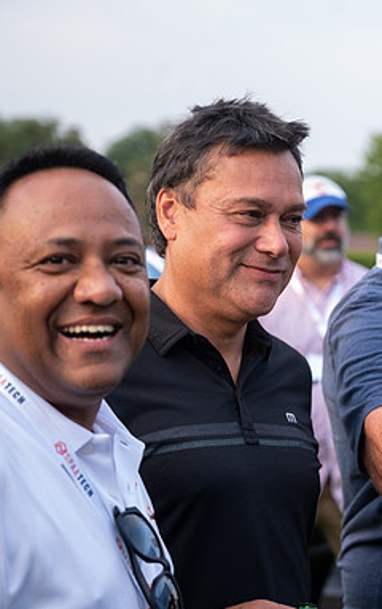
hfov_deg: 12.0
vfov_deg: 19.3
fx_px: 1796
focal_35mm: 108
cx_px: 353
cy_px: 304
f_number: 4
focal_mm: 70
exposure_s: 1/400
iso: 500
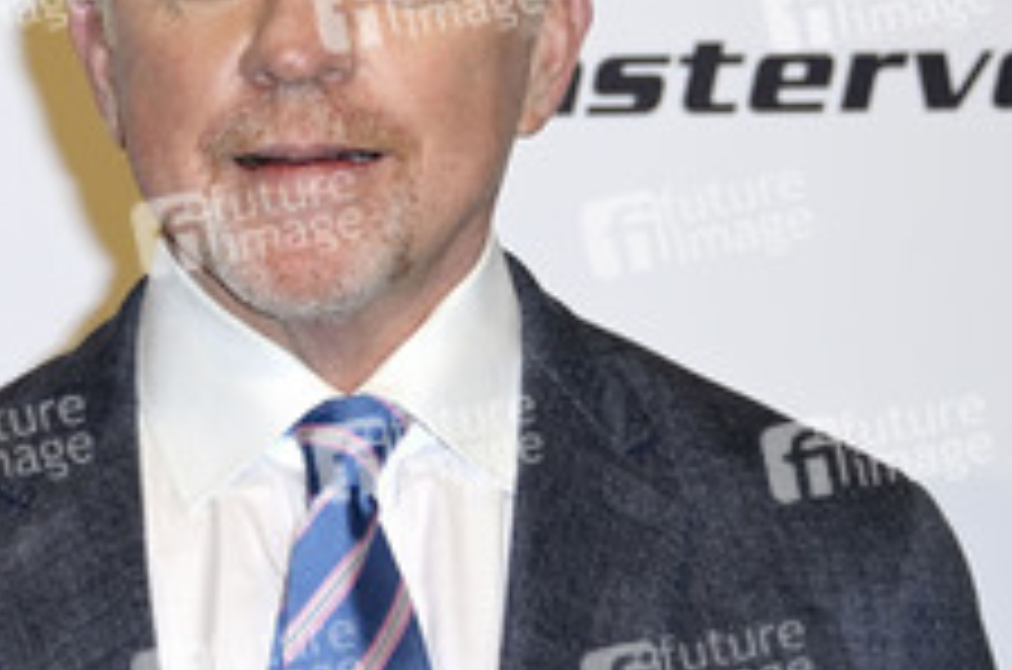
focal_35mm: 233
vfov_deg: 5.9
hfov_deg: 8.8
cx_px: 308
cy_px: 337
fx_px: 6536
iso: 640
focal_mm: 116
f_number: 5.6
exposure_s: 1/250
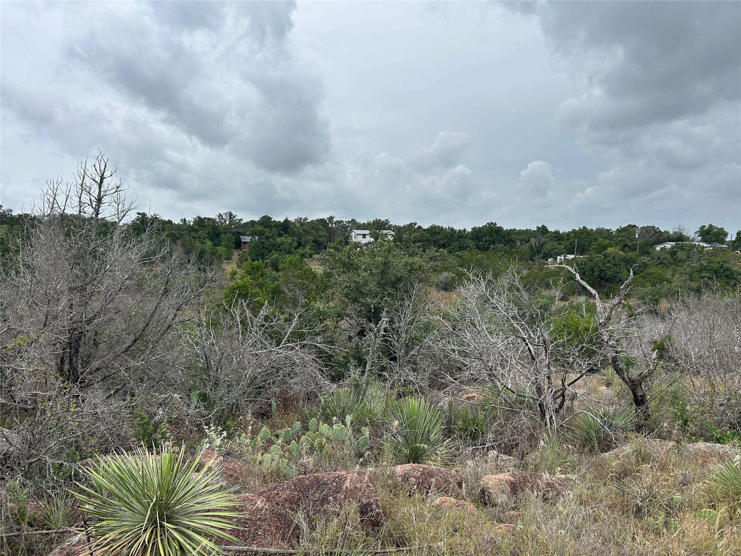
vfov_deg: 53.1
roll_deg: +0.5
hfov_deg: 67.3
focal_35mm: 26
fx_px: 557
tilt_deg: -3.6
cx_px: 370
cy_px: 278
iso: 50
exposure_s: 1/5319
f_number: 1.5
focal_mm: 5.7
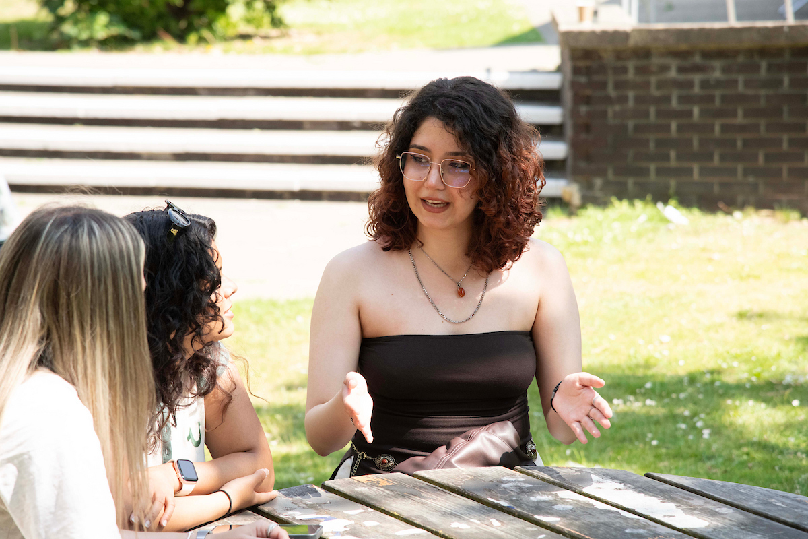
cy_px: 270
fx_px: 2693
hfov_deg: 17.1
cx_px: 404
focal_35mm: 120
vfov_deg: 11.4
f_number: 6.3
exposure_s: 1/1000
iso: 1250
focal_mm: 120
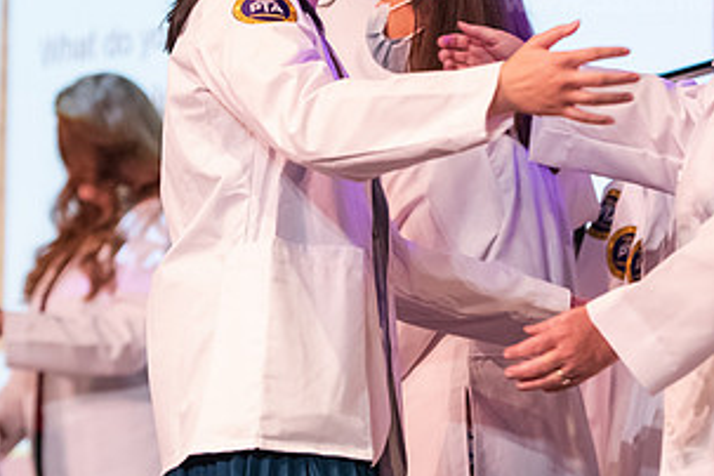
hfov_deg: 10.2
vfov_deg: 6.8
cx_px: 396
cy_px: 51
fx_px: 3986
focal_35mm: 201
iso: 4000
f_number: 3.2
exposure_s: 1/200
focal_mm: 105
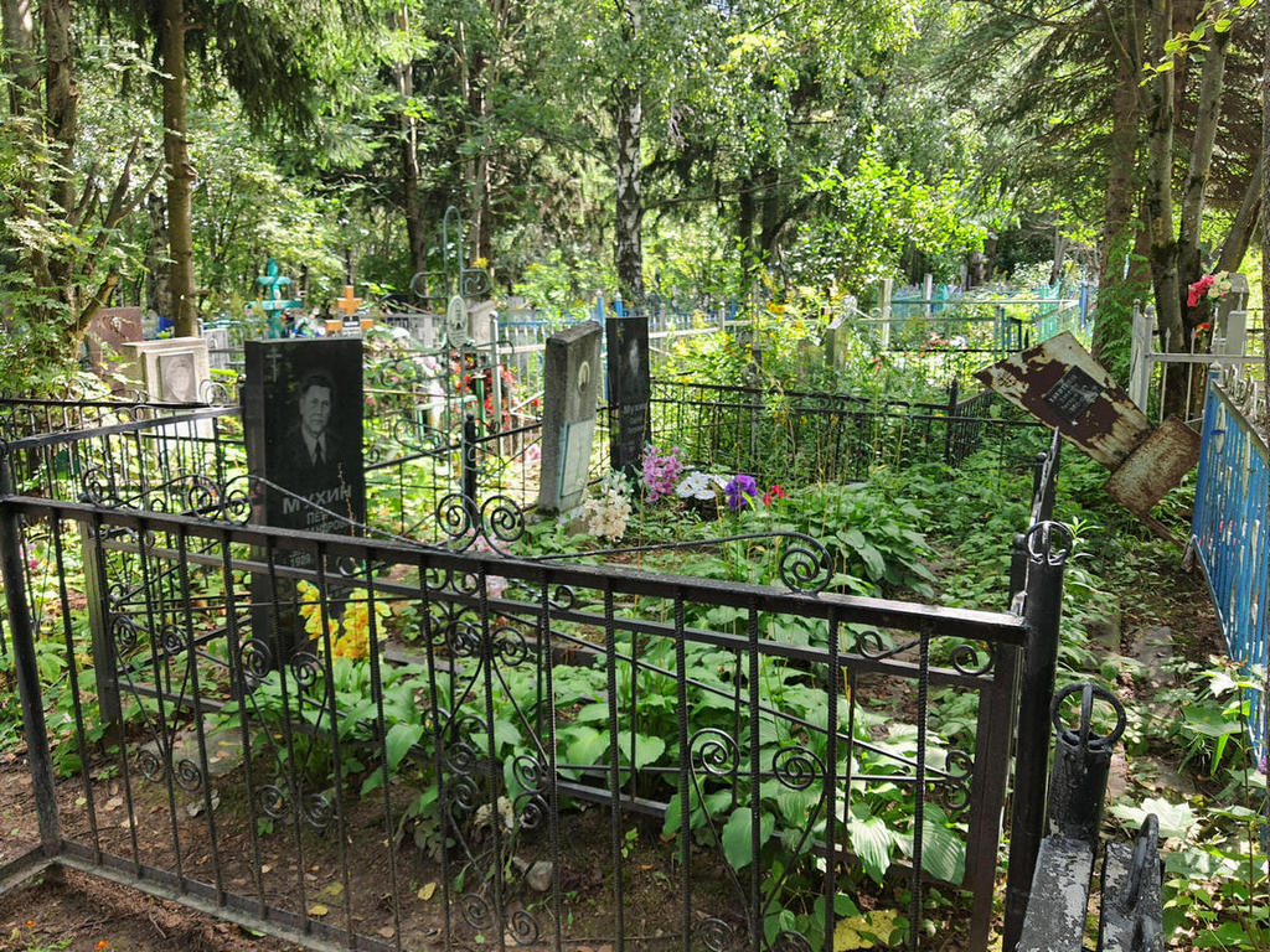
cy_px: 476
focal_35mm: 26
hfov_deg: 67.3
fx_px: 954
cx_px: 635
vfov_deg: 53.1
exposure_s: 1/183
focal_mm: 4.32
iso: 50
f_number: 1.7
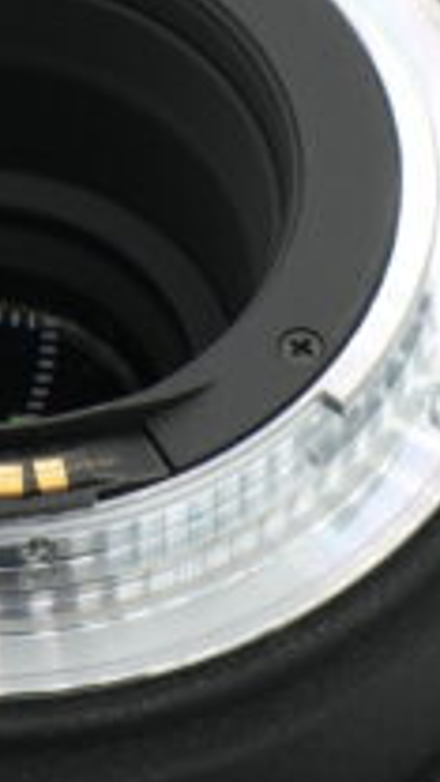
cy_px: 267
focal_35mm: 317
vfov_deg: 6.8
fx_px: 6575
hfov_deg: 3.8
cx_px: 8
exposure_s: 1/125
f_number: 11
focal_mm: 70
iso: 400
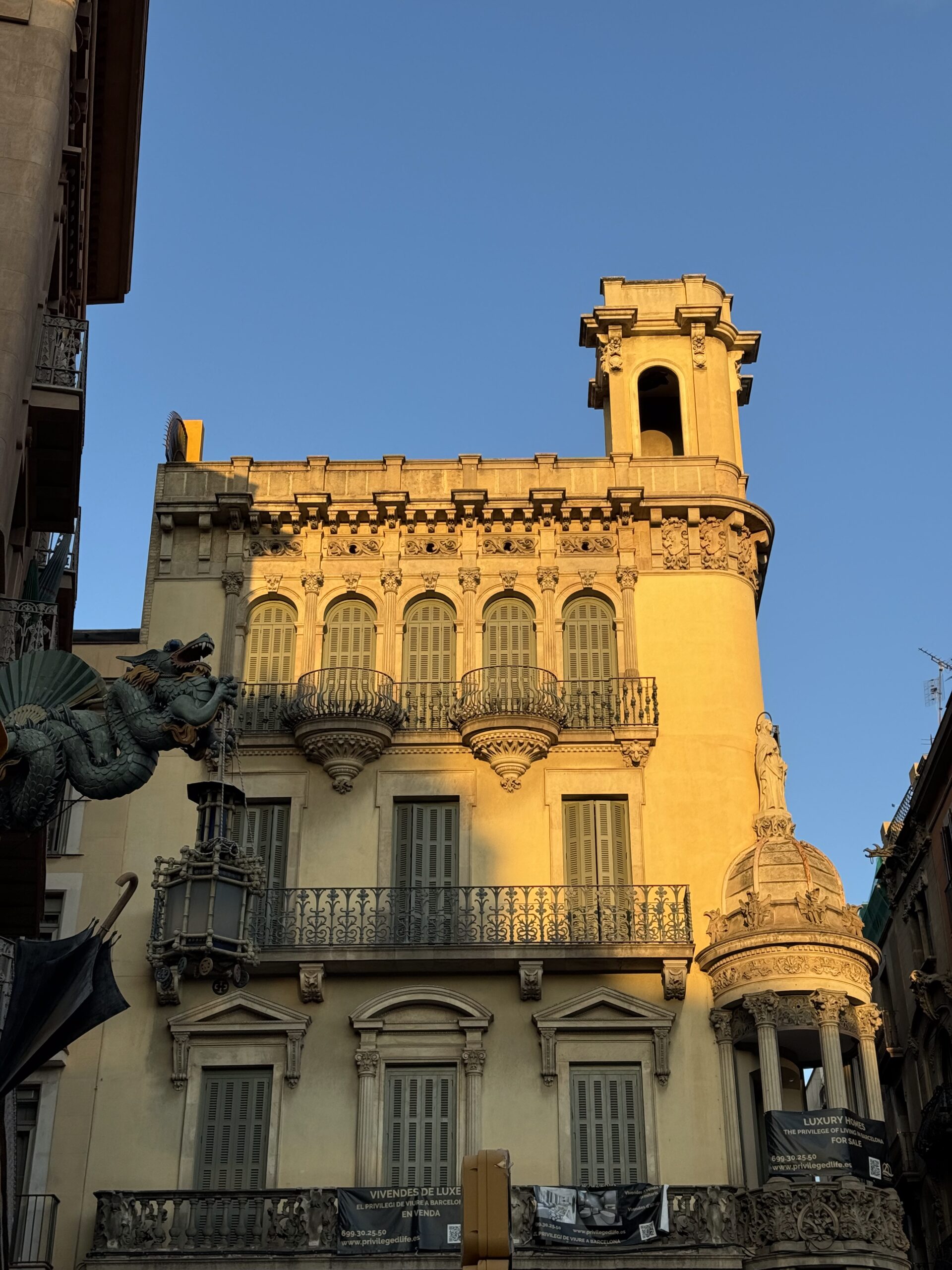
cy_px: 635
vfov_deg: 39.7
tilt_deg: +31.4
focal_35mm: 48
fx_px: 1760
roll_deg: -0.3
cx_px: 476
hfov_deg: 30.3
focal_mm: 6.76
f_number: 1.78
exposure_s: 1/1114
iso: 64
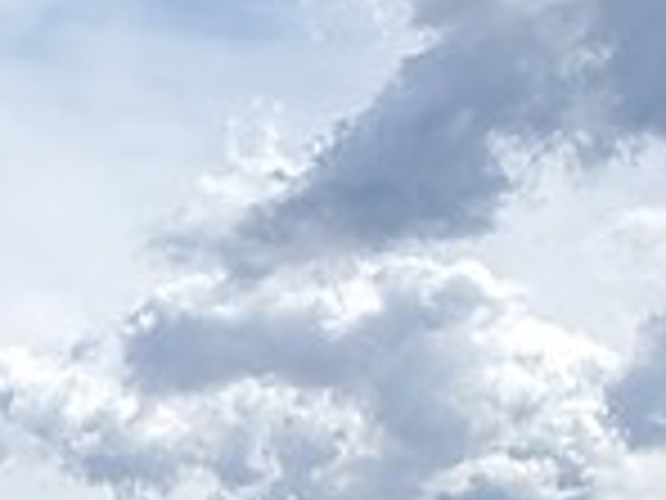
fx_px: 3463
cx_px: -626
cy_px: 1320
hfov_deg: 10.2
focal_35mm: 180
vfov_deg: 7.5
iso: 50
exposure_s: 1/1635
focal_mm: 4.3
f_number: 2.4
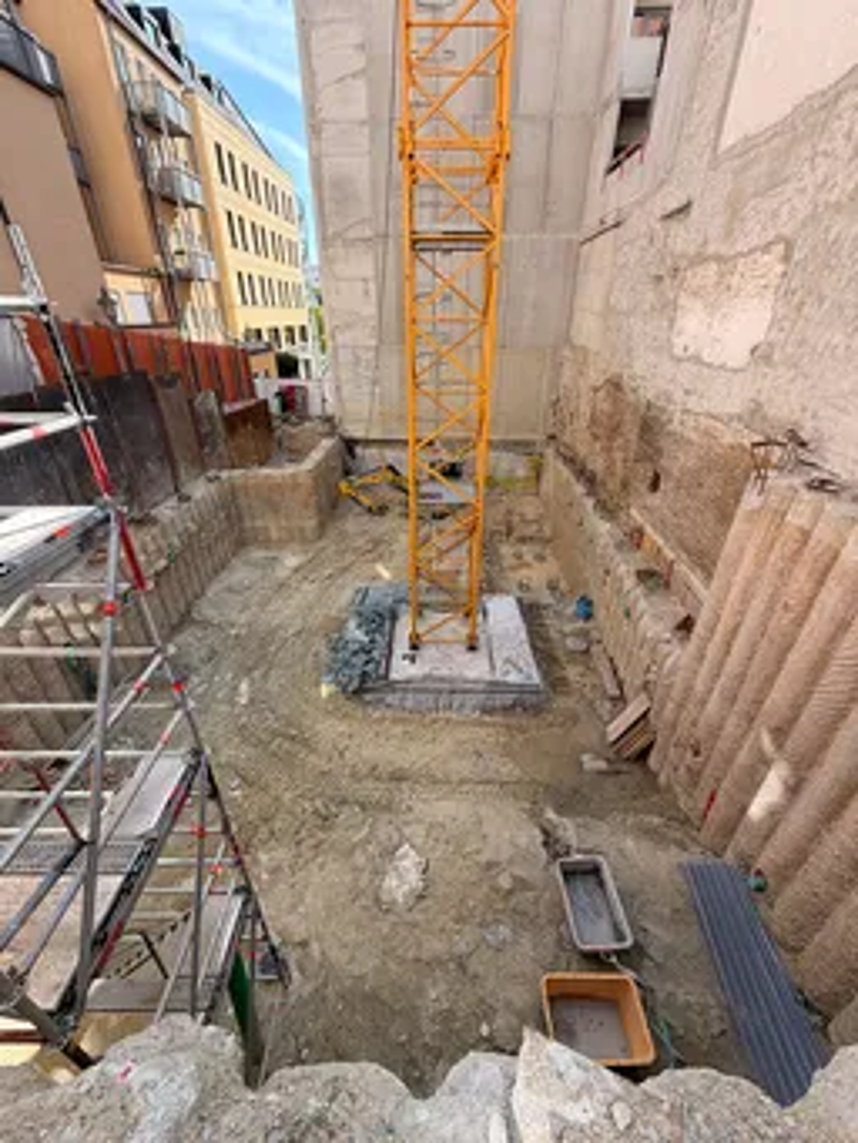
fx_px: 462
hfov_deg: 85.7
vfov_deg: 102.0
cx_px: 429
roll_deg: -0.5
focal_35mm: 14
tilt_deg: -29.1
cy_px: 572
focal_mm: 2.22
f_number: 2.2
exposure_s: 1/236
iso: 40
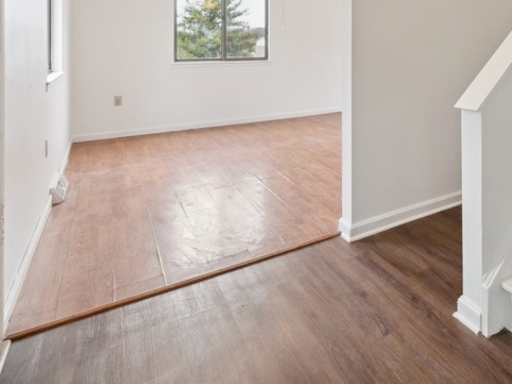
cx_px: 445
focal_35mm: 26
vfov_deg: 47.3
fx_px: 384
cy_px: 34
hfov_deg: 59.1
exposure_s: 1/1.67
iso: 50
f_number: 11
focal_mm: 12
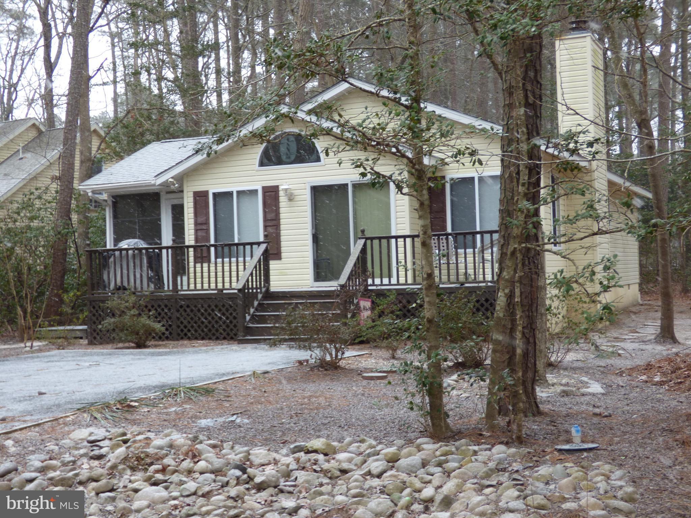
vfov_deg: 29.1
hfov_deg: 38.2
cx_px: 346
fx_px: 998
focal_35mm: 50
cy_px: 259
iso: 100
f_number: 3.8
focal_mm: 8.68
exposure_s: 1/60
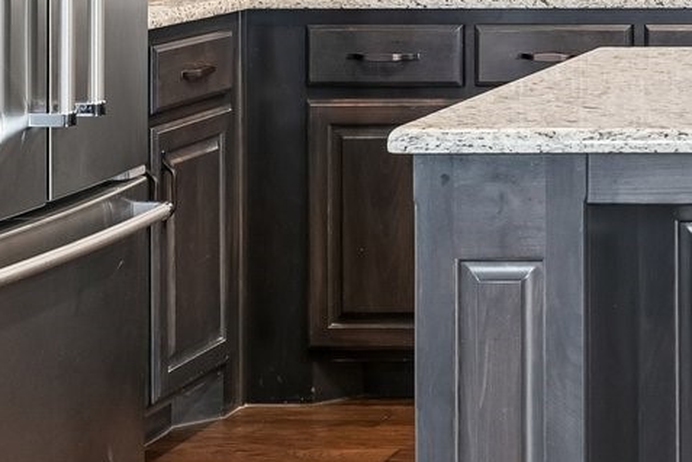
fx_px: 2230
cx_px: 1181
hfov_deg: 15.5
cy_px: -181
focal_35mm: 116
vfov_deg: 11.4
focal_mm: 27
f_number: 8
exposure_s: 1/5
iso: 400
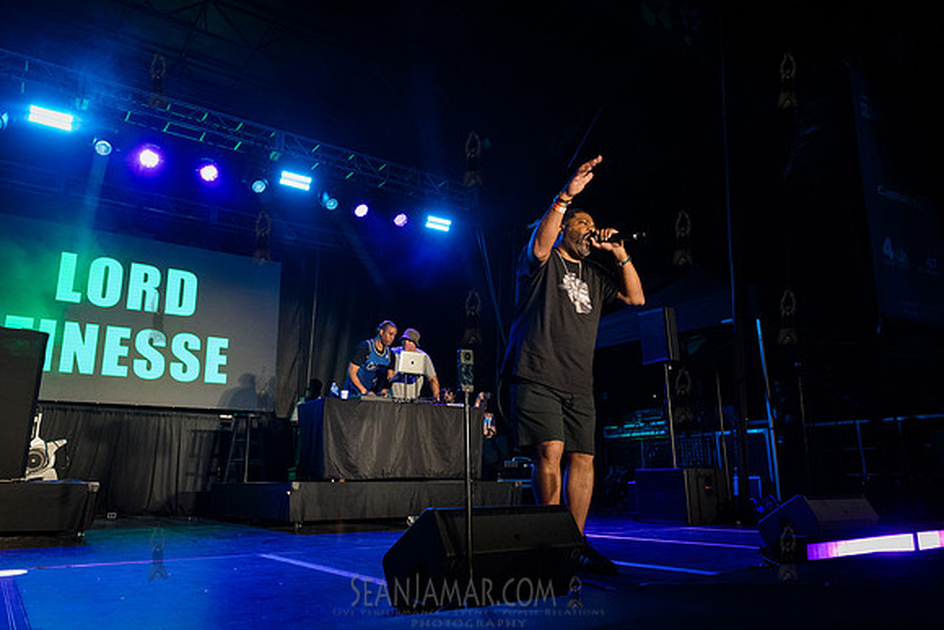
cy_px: 314
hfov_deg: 70.8
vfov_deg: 50.7
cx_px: 457
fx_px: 664
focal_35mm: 25
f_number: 4
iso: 4000
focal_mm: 24
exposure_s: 1/500
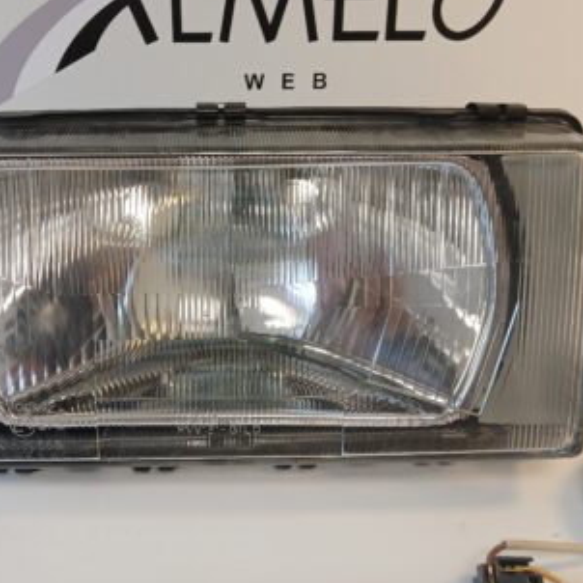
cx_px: 222
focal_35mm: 38
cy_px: 238
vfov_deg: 43.7
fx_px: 724
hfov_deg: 43.5
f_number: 1.8
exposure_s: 1/50
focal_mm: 3.98
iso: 80
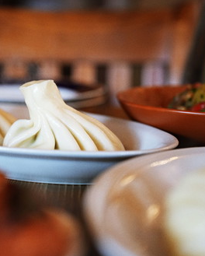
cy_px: 128
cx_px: 44
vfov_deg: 21.0
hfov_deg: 16.8
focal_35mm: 91
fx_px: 689
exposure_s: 1/125
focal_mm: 64
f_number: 3.2
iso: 2500
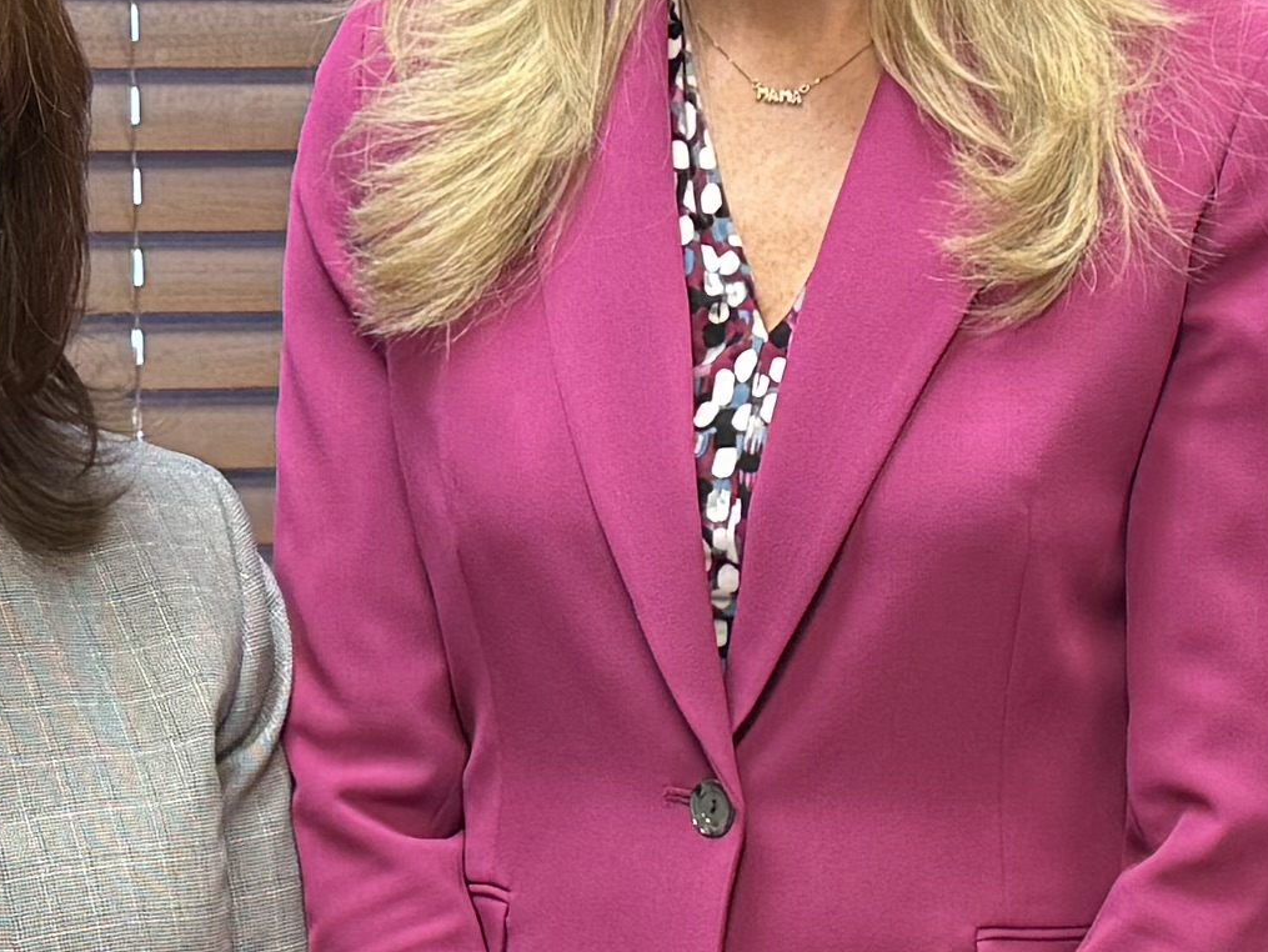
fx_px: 4947
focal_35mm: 135
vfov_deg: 10.7
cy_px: 1269
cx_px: 452
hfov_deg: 14.6
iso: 125
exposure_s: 1/60
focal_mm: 6.76
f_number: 1.78
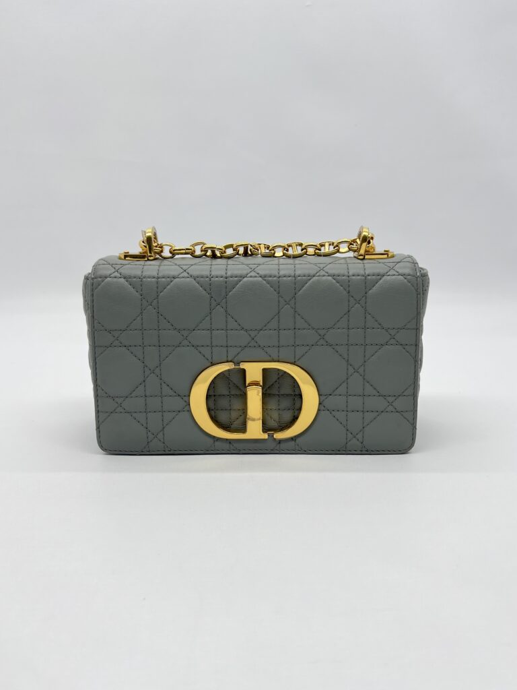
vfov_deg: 67.3
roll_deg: +0.9
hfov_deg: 53.1
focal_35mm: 26
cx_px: 258
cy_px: 345
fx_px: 518
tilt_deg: -14.7
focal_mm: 5.7
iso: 50
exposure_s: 1/216
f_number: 1.5
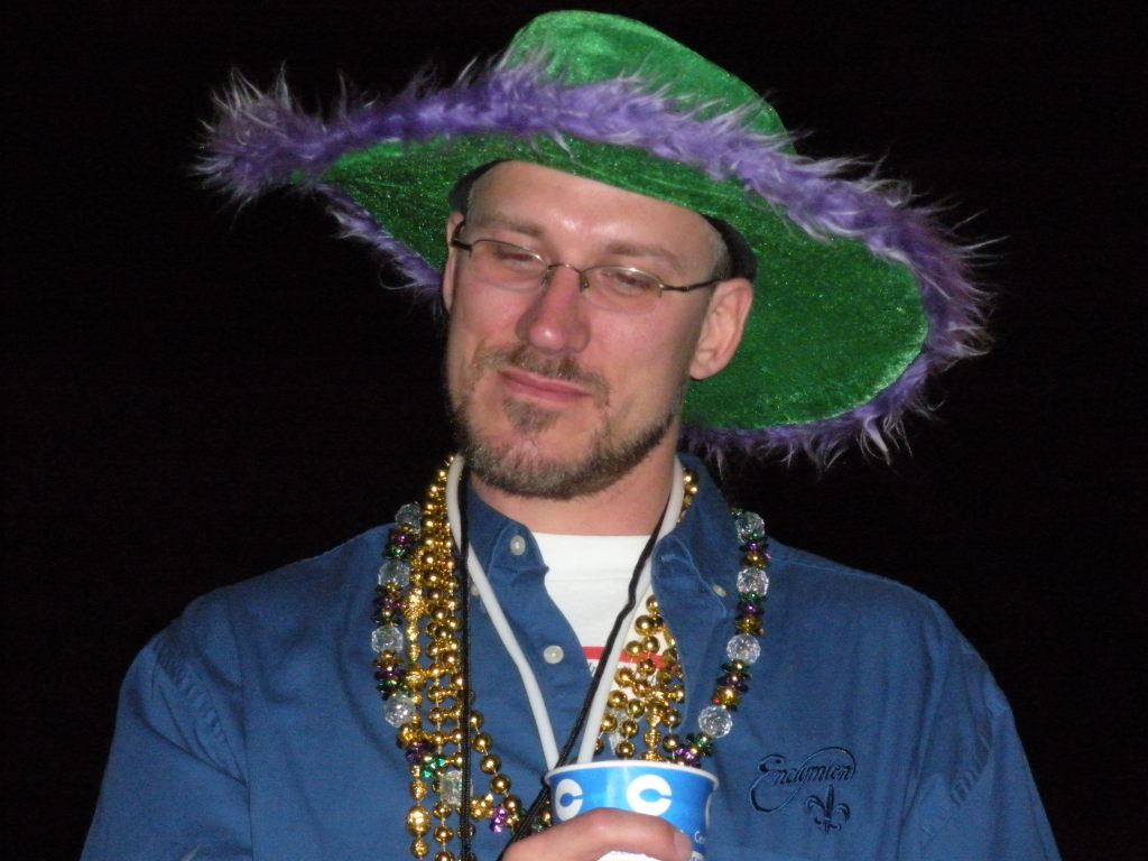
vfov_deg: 12.2
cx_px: 574
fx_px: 4013
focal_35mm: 121
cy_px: 430
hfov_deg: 16.3
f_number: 5.3
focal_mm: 21.2
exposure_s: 1/125
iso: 800
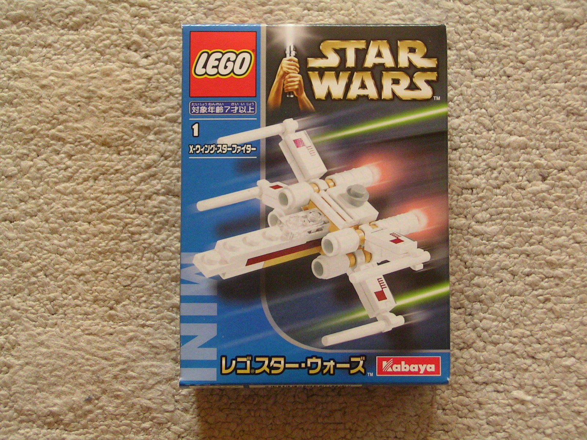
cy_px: 220
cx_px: 294
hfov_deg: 29.8
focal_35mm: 65
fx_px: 1102
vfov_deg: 22.6
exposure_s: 1/15.7
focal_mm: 10.2
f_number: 3.8
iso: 100
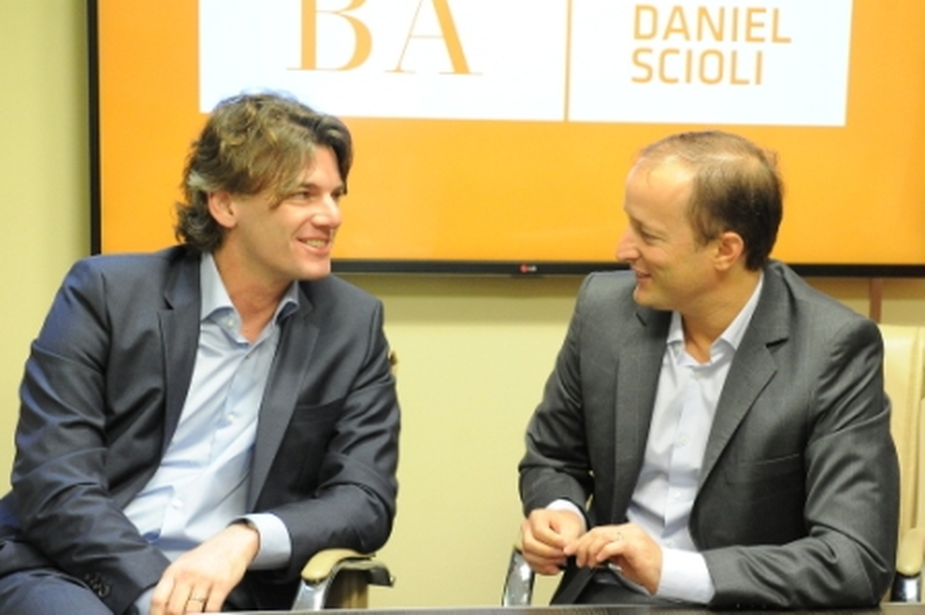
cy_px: 308
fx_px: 1540
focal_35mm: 60
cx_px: 462
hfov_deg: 33.4
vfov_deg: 22.6
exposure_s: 1/500
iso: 6400
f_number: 4
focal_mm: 60
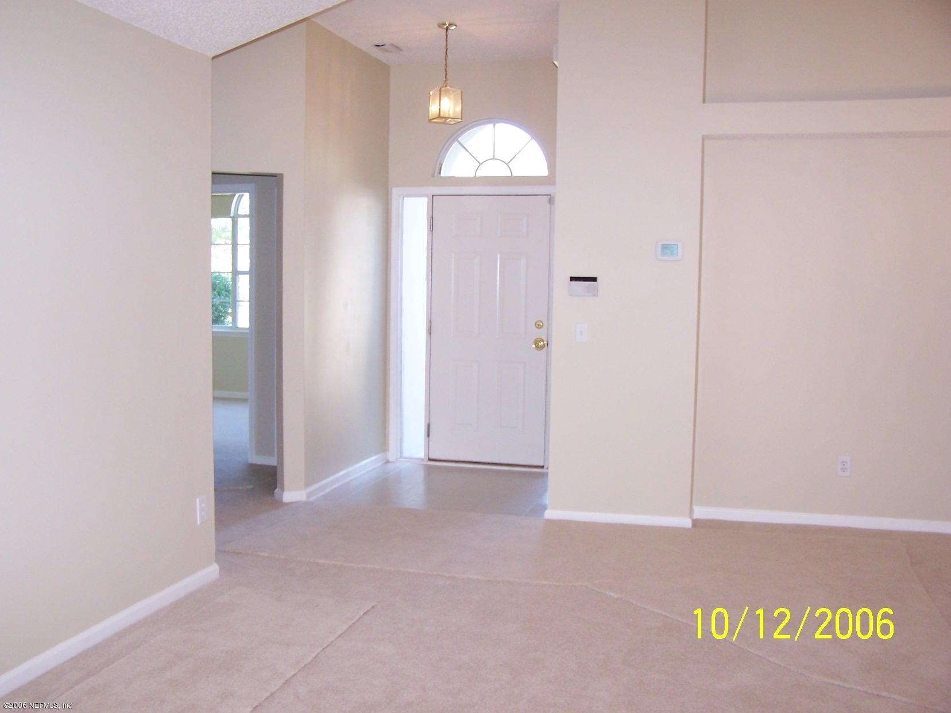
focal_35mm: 38
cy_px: 356
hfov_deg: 49.0
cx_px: 476
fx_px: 1044
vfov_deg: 37.7
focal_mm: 6.3
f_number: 2.8
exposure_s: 1/60
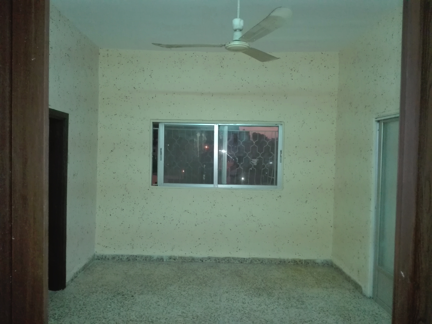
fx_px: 337
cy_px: 162
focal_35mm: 27
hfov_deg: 65.3
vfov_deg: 51.4
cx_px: 216
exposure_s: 1/30
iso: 1160
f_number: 2
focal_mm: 3.79
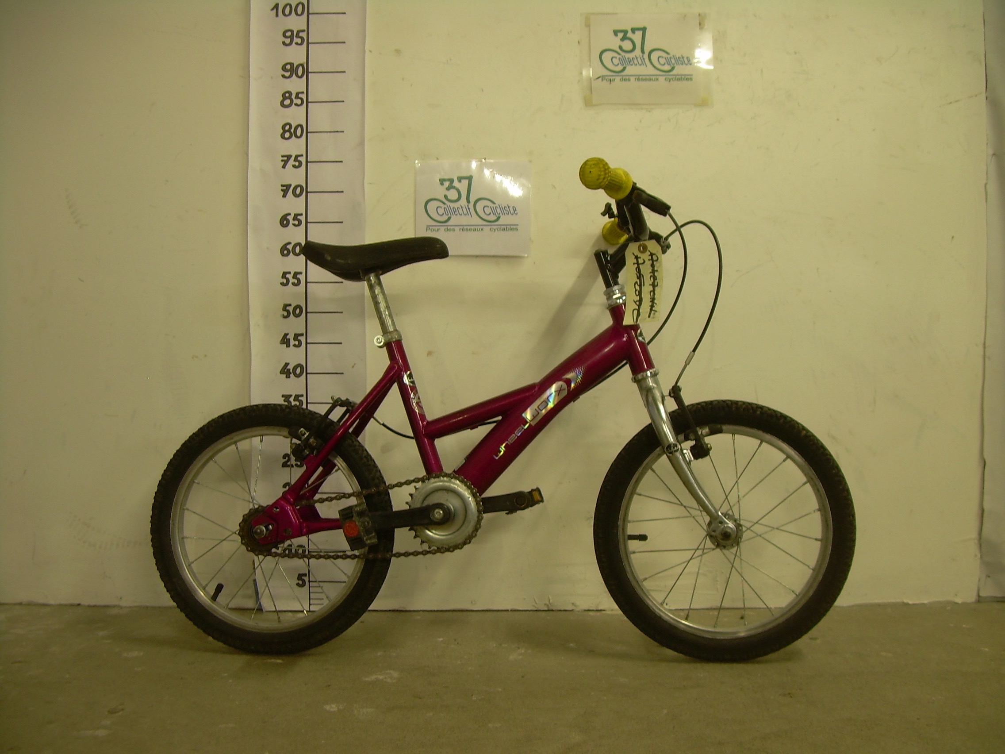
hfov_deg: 49.0
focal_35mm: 38
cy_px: 377
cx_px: 502
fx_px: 1103
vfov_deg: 37.7
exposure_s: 1/4.4
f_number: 2.8
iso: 50
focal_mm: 6.3
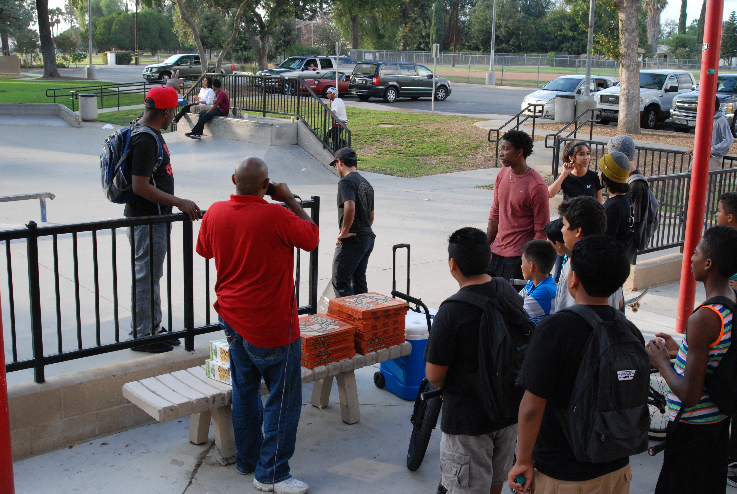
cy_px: 247
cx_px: 368
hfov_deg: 46.3
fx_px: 861
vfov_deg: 32.0
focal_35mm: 42
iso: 800
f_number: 9
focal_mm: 28
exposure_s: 1/320
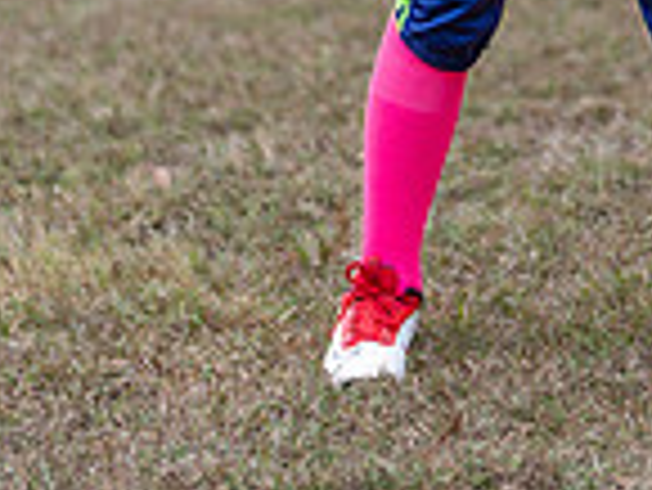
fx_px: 4317
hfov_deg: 8.6
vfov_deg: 6.4
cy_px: -274
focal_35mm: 229
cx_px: 643
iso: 100
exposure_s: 1/1250
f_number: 1.2
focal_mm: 50
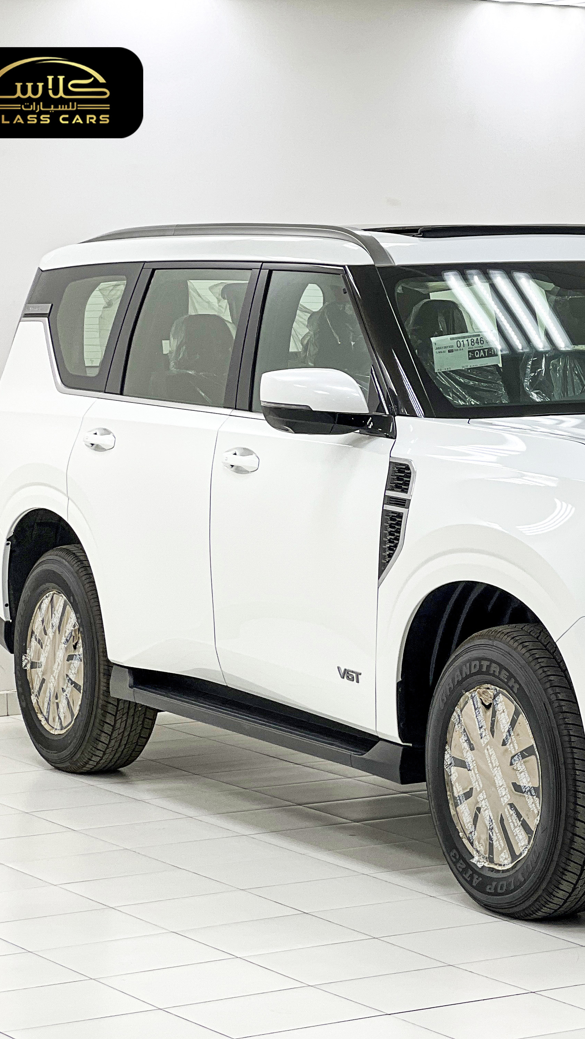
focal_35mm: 112
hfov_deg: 10.7
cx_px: 597
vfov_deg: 19.1
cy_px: 520
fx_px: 3088
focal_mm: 9
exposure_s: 1/120
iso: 32
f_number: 2.8
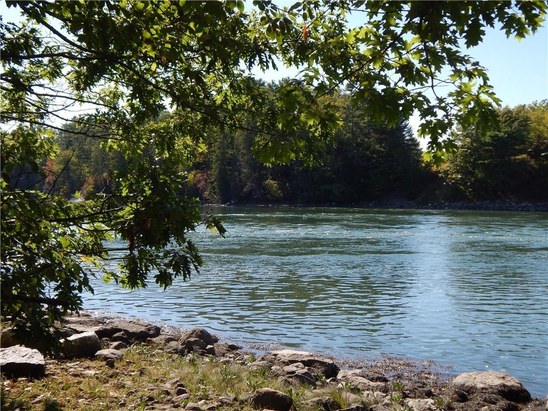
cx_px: 274
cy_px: 206
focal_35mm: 43
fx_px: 681
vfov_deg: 33.6
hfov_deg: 43.9
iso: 125
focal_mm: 7.7
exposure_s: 1/800
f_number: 3.6
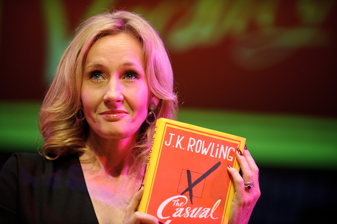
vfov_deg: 6.9
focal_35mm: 200
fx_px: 1871
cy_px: 112
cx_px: 168
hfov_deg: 10.3
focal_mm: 200
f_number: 2.8
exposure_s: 1/250
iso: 1600
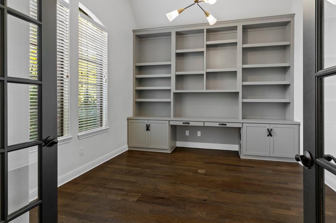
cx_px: 178
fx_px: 177
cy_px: 103
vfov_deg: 64.4
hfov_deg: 86.8
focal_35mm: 19
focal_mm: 17
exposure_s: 1/1.67
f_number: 10
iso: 400
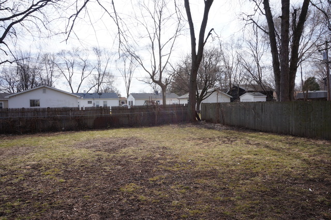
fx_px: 234
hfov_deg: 70.5
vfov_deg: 50.3
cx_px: 166
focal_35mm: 26
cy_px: 110
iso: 200
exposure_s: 1/125
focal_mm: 17
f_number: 16
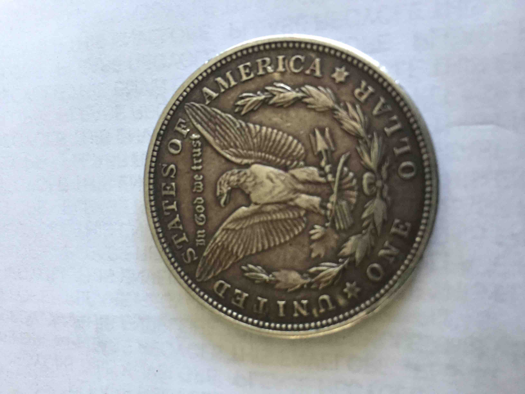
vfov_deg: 48.2
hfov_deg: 61.7
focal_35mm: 29
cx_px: 262
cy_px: 197
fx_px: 440
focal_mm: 4.15
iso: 160
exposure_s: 1/30
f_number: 2.2
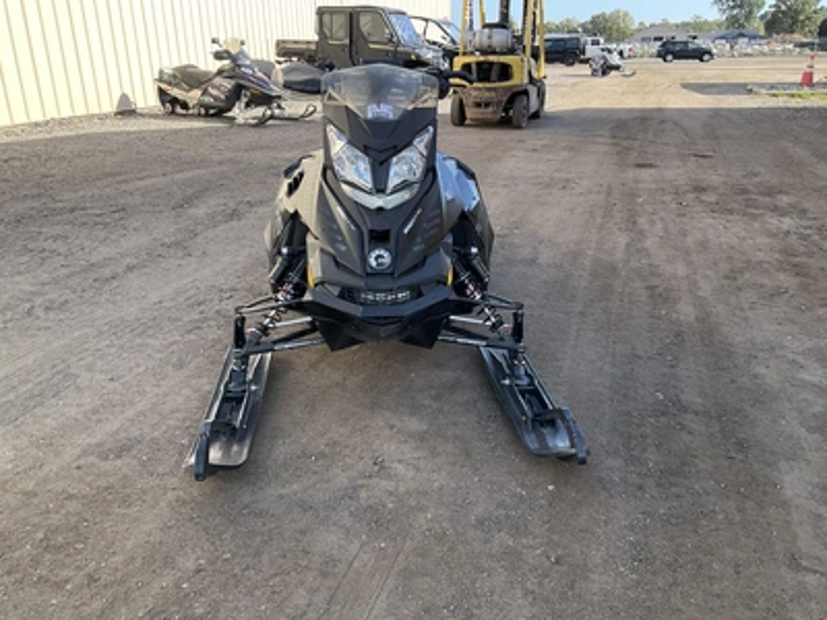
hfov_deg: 61.7
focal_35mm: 29
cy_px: 310
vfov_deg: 48.2
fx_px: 693
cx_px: 414
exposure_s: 1/299
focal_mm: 3
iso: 25
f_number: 1.8
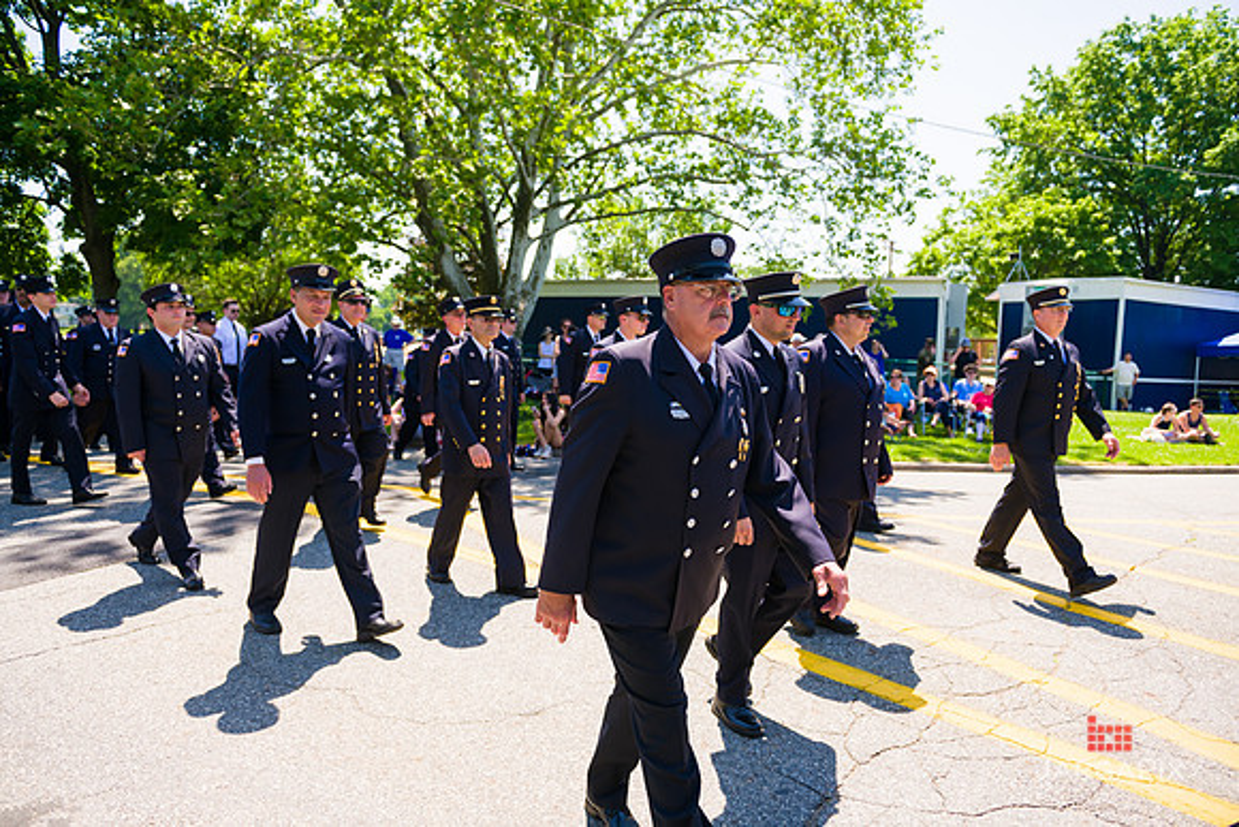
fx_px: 826
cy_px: 414
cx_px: 620
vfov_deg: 53.2
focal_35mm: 24
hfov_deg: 73.7
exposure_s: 1/1250
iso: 200
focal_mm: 24
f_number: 5
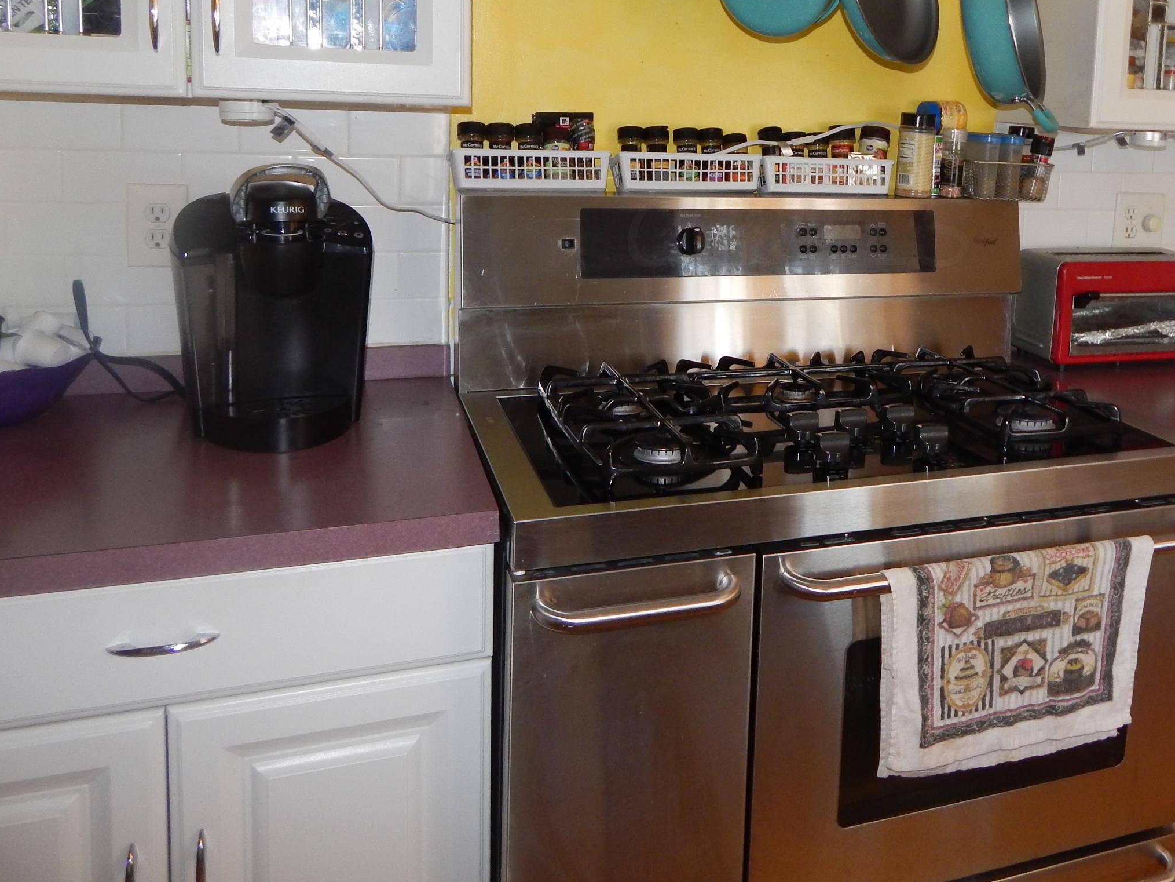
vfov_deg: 40.7
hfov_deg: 52.7
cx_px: 801
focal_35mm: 34
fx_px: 1154
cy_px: 232
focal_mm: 4
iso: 200
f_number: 3
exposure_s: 1/30
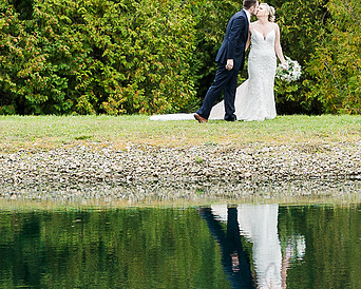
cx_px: 132
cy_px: 114
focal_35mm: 240
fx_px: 2566
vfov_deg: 6.5
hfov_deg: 8.0
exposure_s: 1/80
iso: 100
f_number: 4.5
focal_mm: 28
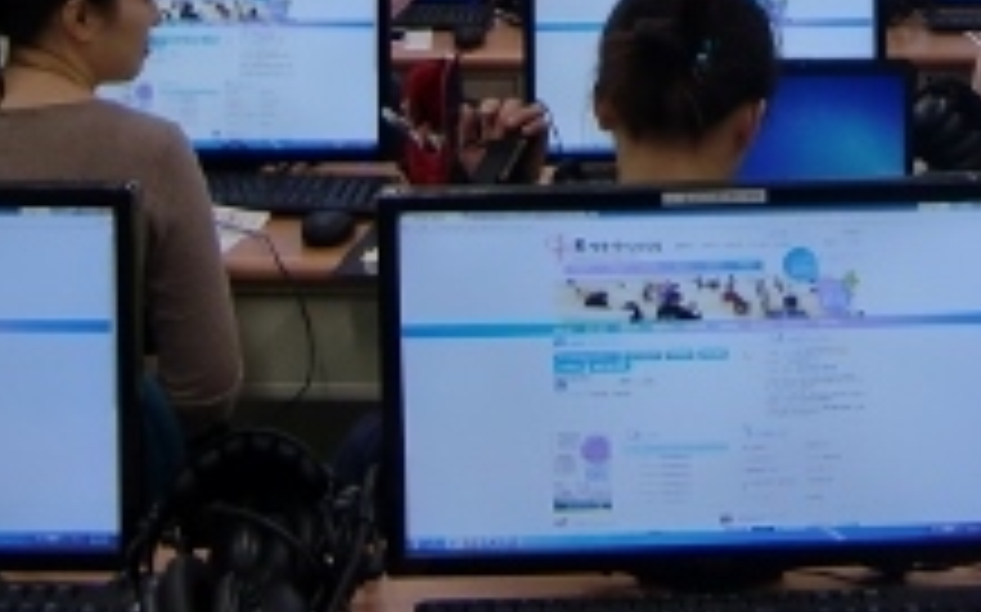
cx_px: 778
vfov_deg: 14.0
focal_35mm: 87
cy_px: -328
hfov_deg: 23.5
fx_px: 2325
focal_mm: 4.9
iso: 80
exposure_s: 1/60
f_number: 2.6
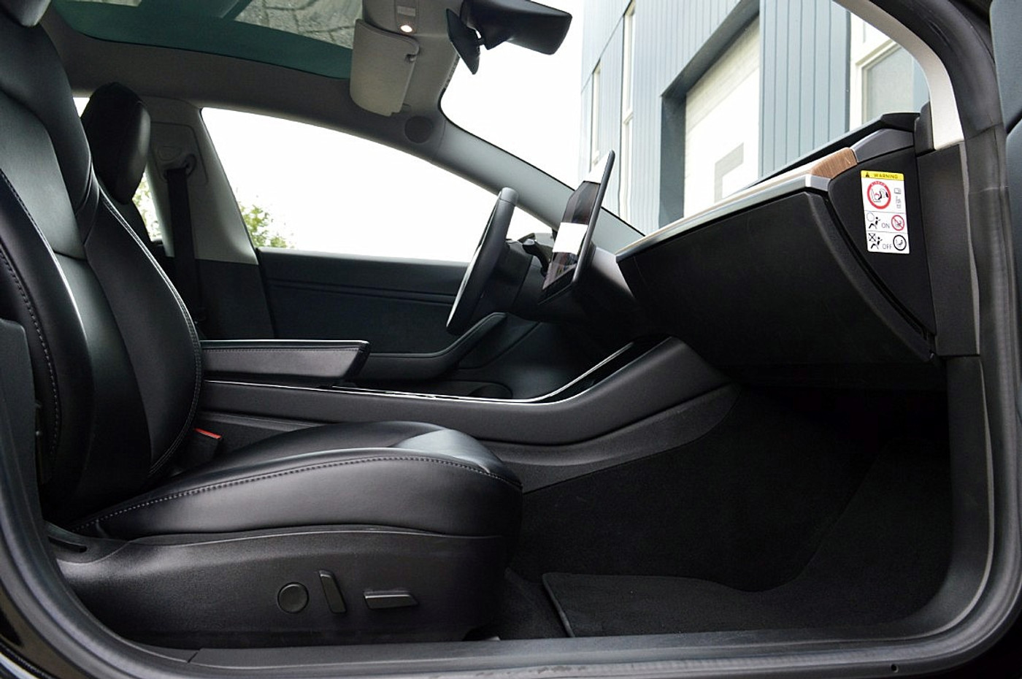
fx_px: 766
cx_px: 511
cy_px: 340
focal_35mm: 27
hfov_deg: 67.4
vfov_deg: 47.8
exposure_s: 1/60
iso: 800
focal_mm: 18
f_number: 7.1
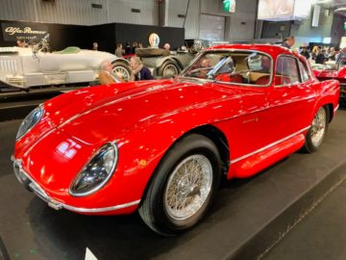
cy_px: 130
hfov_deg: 67.3
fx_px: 260
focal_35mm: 26
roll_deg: -0.8
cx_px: 173
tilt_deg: -15.1
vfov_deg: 53.1
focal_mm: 4.25
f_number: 1.8
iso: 400
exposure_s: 1/25
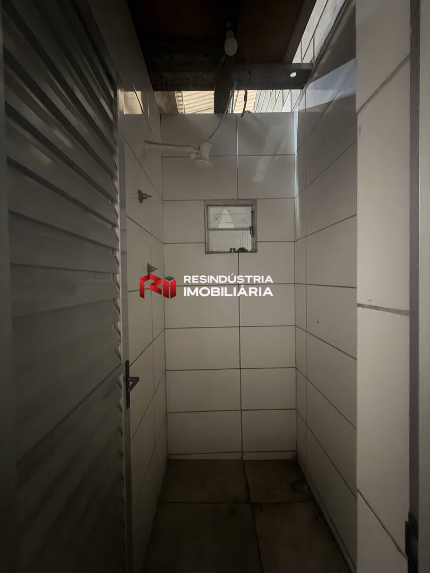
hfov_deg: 85.7
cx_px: 215
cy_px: 286
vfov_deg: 102.1
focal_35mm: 14
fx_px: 232
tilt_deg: +2.2
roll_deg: +0.3
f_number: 2.2
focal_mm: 2.22
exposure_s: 1/7
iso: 1250
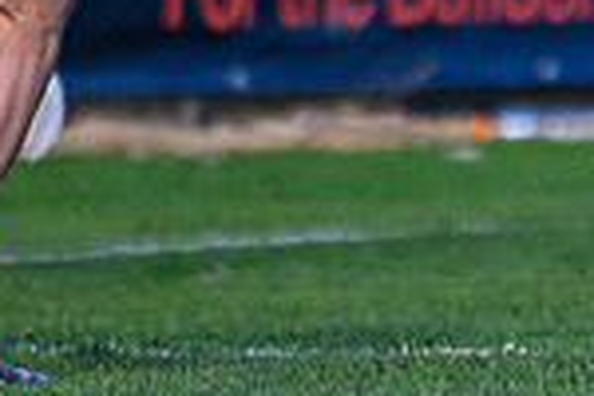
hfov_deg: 0.8
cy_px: 67
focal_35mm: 2457
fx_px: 40537
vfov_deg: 0.6
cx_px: 681
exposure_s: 1/1600
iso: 250
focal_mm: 200
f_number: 2.8
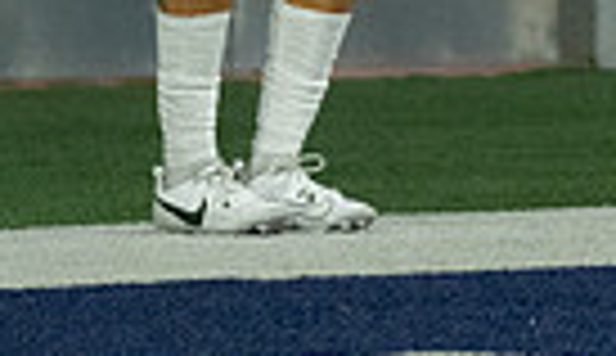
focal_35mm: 1259
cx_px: 364
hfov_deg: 1.7
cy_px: -251
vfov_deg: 1.0
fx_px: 20690
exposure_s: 1/1250
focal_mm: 200
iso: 4000
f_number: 2.8
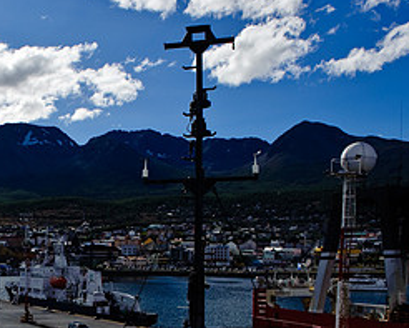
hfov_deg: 33.6
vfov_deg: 27.3
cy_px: 315
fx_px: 642
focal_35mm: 53
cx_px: 47
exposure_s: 1/640
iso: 200
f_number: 11
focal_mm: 24
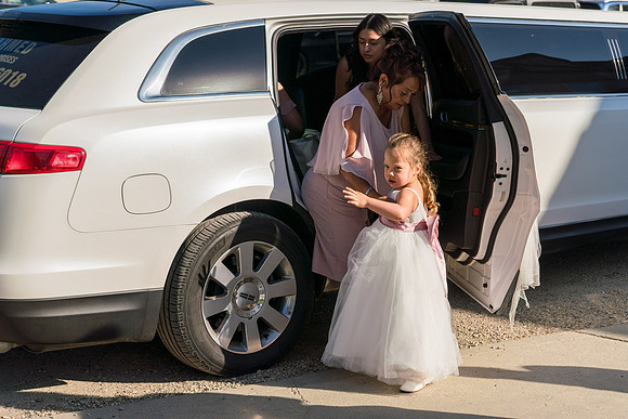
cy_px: 230
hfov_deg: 32.7
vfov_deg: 22.3
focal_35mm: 61
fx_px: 1062
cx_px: 417
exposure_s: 1/3200
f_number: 4
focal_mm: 45
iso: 250
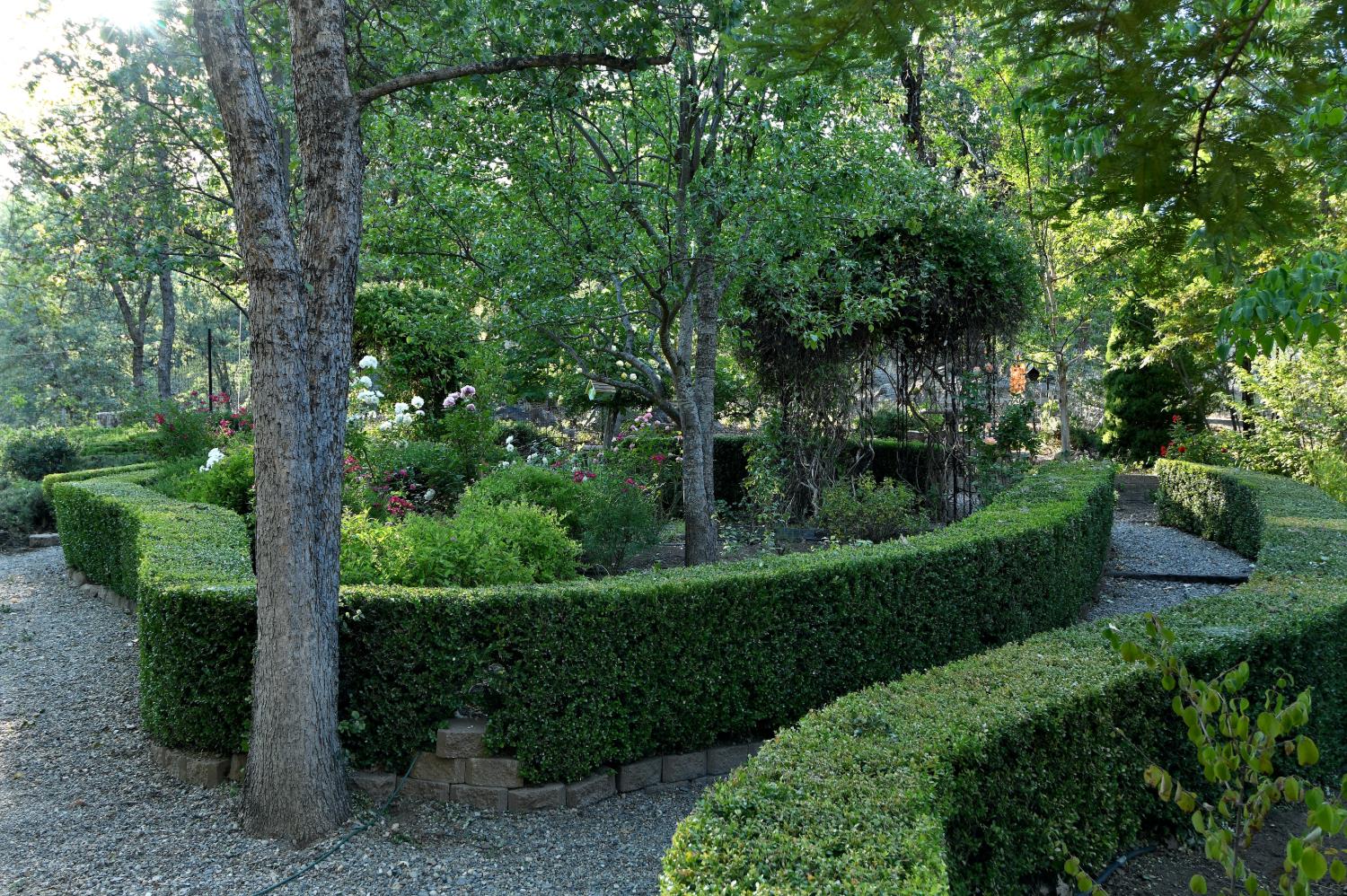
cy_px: 448
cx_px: 674
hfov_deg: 57.3
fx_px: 1234
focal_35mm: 33
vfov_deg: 39.9
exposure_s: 1/40
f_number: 6.3
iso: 200
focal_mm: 22
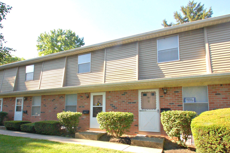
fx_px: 128
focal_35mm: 20
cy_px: 93
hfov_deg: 83.8
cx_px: 103
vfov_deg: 61.2
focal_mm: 10
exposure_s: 1/80
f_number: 18
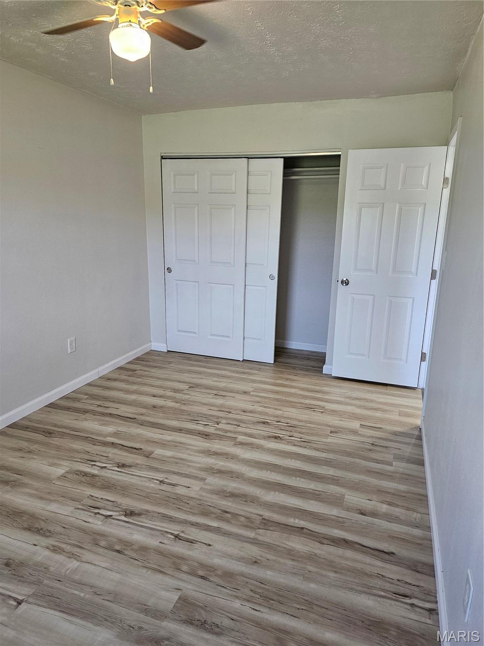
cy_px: 323
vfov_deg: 73.9
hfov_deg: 58.9
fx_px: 429
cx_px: 242
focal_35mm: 23
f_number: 1.7
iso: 200
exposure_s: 1/120
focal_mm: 6.3
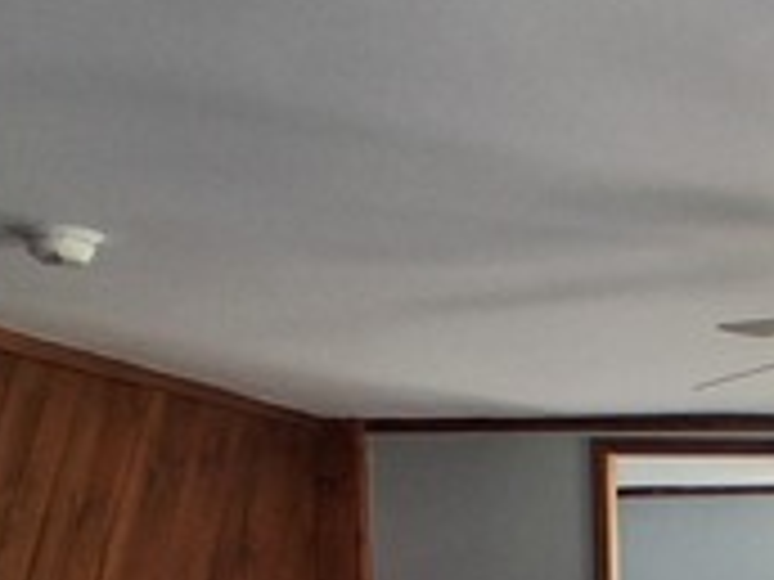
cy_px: 733
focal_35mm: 66
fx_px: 1476
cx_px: 929
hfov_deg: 26.2
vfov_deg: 20.5
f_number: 2.2
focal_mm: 1.4
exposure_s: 1/60
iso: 160
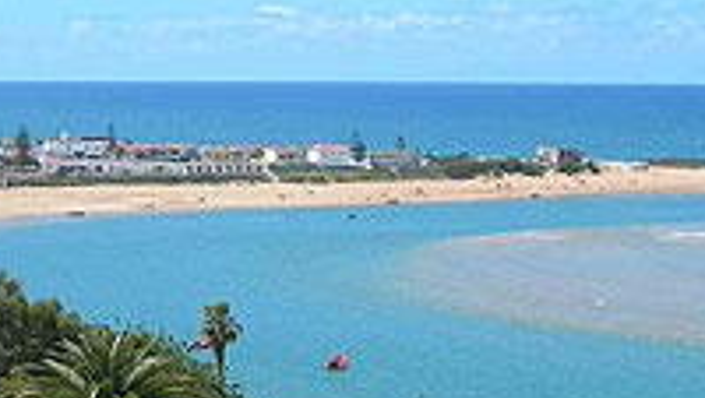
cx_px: 342
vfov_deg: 9.7
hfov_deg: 17.1
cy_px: 282
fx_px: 2339
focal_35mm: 125
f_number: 5.4
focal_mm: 10.6
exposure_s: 1/333
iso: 50
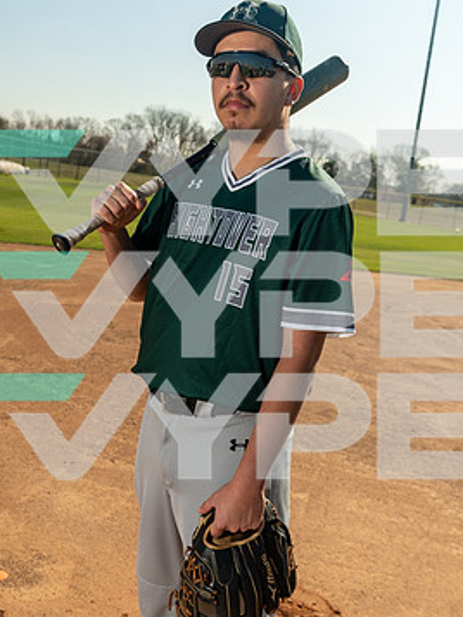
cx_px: 240
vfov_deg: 41.2
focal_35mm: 46
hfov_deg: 31.5
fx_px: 820
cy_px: 306
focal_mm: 38
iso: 500
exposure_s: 1/200
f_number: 7.1
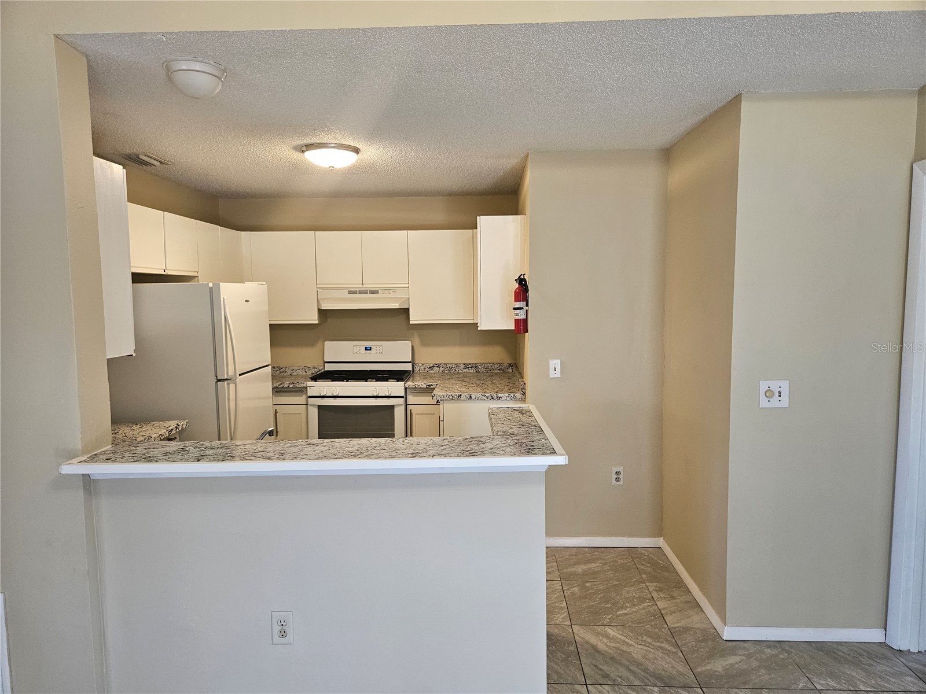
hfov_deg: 73.9
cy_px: 347
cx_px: 463
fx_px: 615
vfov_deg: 58.9
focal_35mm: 23
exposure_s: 1/120
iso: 200
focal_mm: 5.4
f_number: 1.8
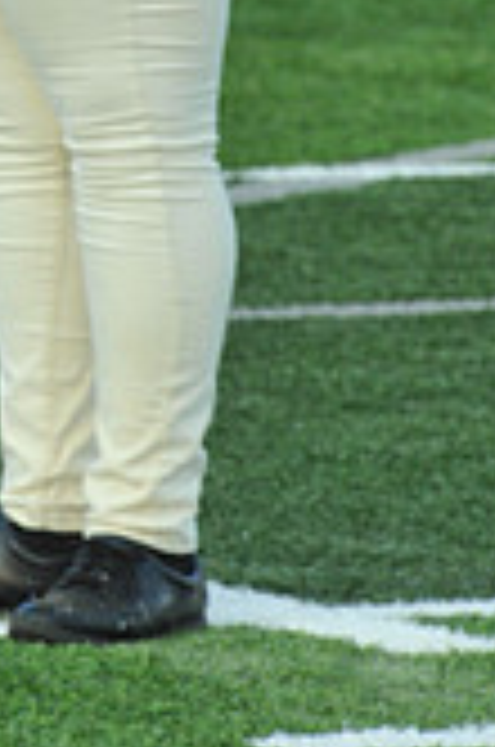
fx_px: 14476
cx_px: -302
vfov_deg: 2.9
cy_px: -504
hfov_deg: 2.0
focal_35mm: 699
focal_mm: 200
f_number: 13
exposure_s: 1/250
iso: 1600
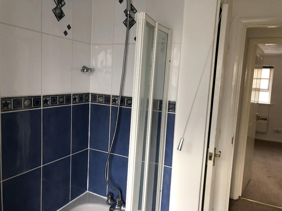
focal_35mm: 28
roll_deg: -1.9
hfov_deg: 63.4
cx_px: 141
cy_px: 106
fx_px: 228
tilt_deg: -6.0
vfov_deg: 49.7
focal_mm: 4
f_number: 1.8
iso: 40
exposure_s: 1/20
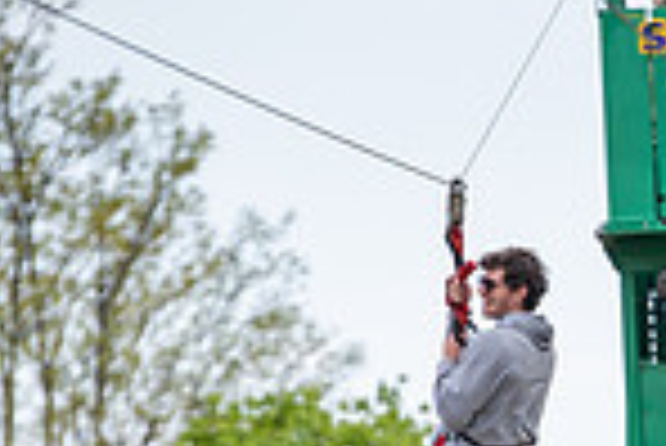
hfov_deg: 2.8
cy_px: 453
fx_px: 13759
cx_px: 648
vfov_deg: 1.9
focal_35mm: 743
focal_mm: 190
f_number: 4
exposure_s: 1/640
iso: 160
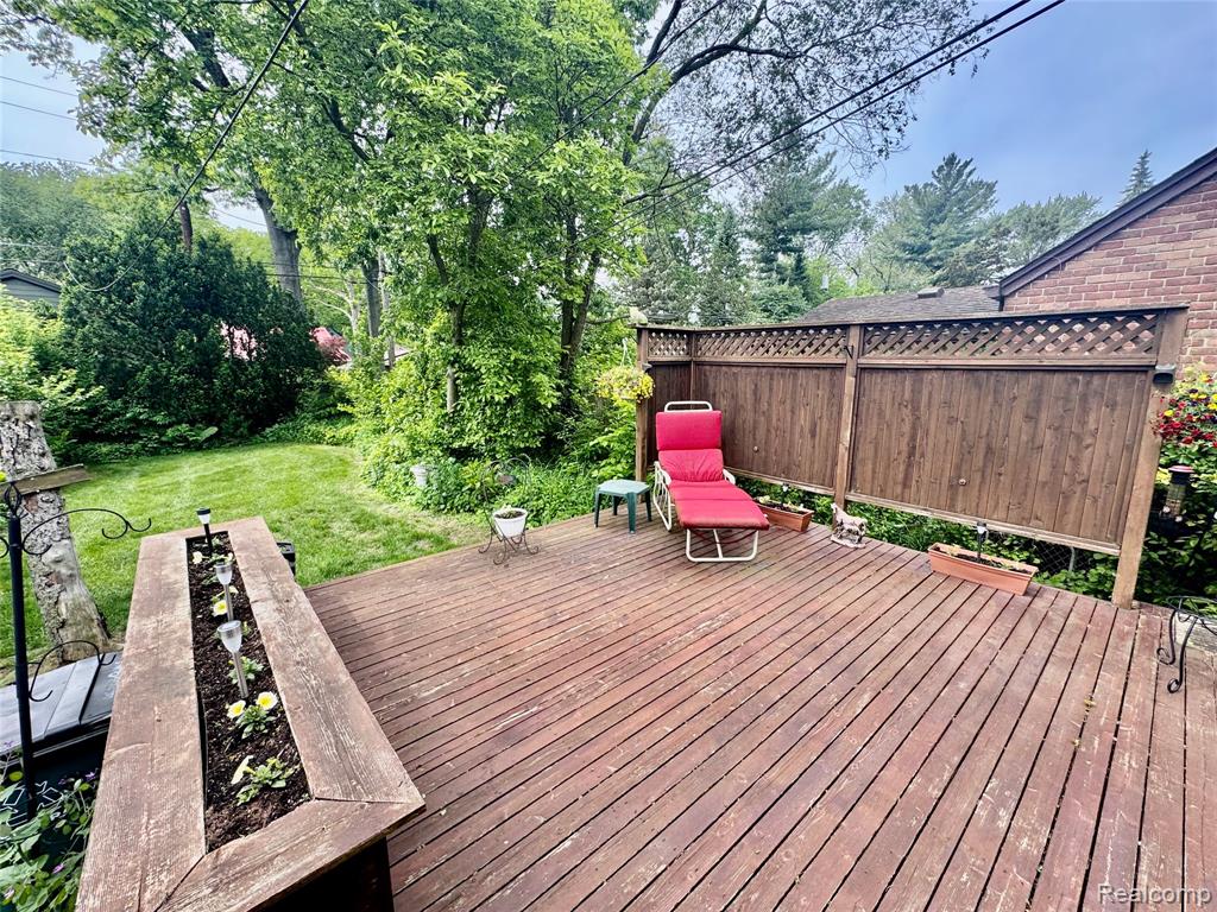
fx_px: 492
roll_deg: +1.5
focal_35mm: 14
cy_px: 456
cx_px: 608
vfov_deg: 85.7
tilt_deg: -10.2
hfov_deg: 102.1
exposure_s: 1/279
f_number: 2.2
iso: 40
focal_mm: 2.22
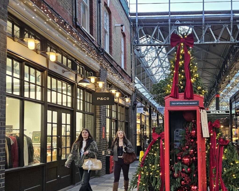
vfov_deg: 41.8
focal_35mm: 35
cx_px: 183
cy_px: 125
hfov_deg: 49.2
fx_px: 248
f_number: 1.8
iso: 400
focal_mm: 5.4
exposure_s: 1/100
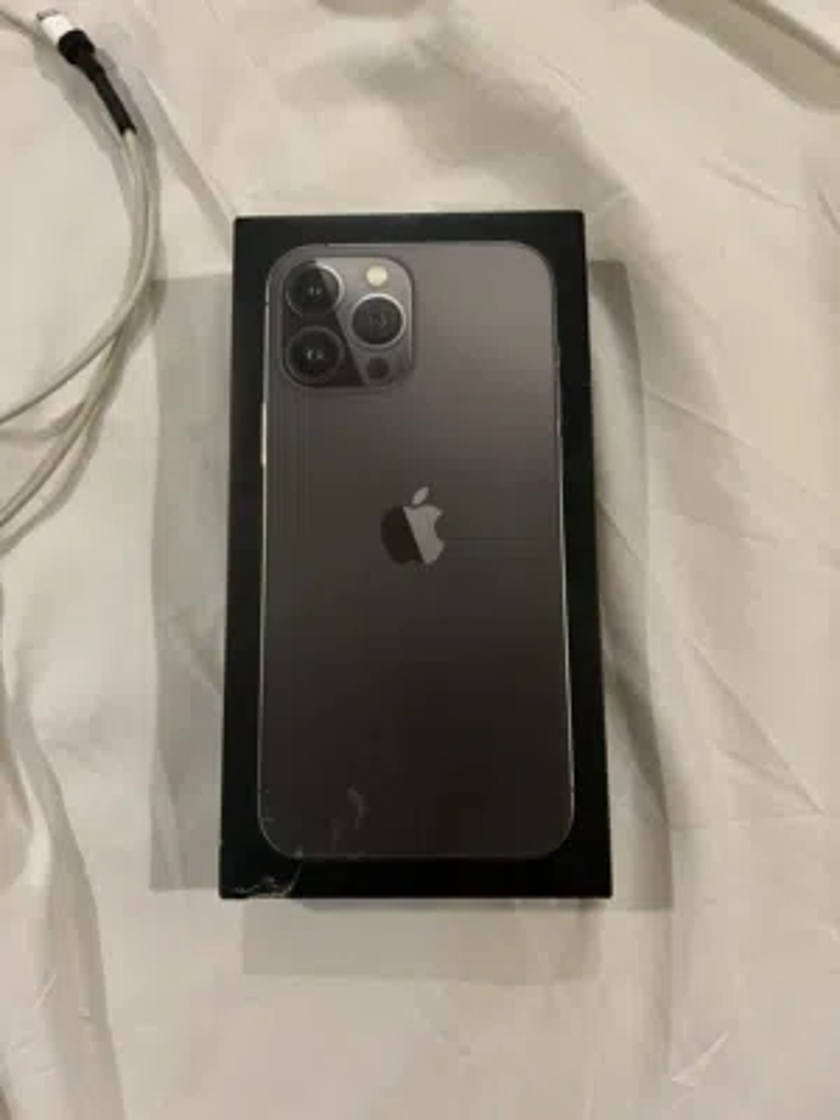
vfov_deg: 67.3
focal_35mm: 26
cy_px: 560
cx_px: 420
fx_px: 841
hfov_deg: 53.1
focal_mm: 5.7
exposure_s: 1/33
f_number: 1.5
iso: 500
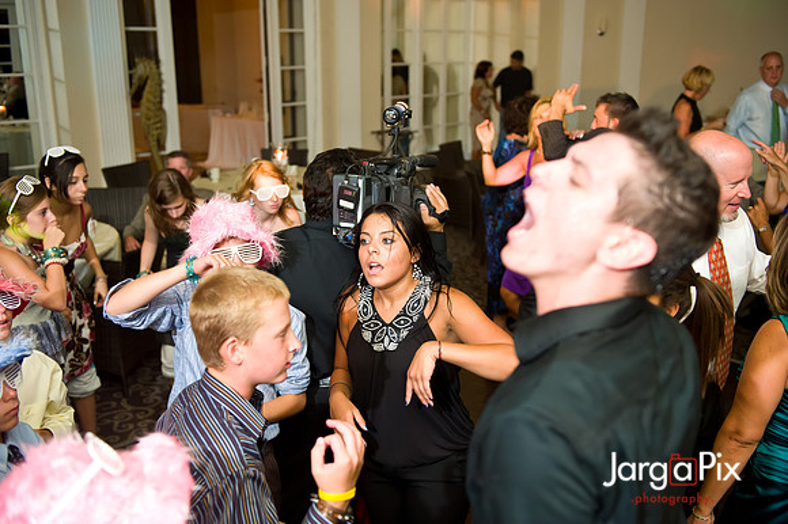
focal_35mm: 38
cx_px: 394
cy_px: 262
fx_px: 831
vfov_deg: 35.0
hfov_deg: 50.7
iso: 1600
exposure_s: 1/125
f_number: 3.2
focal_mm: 38
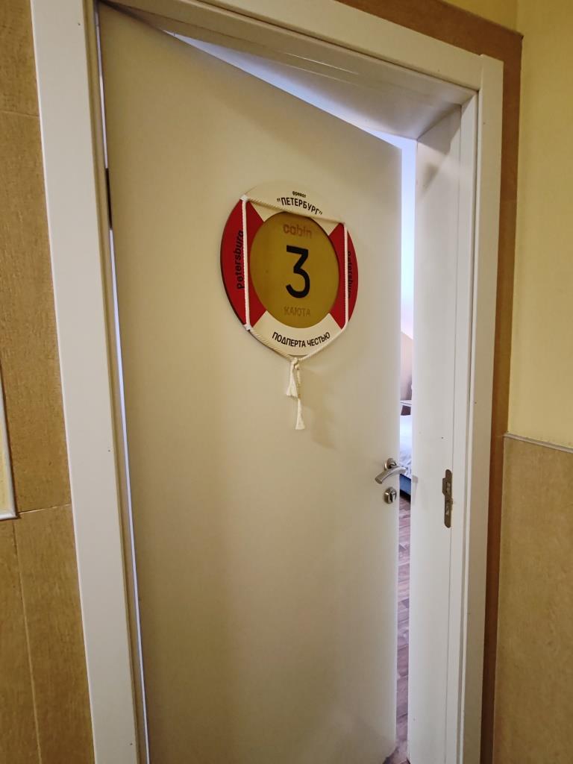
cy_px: 382
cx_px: 286
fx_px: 353
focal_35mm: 16
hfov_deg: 78.1
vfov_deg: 94.5
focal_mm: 1.96
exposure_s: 1/25
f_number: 2.2
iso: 400
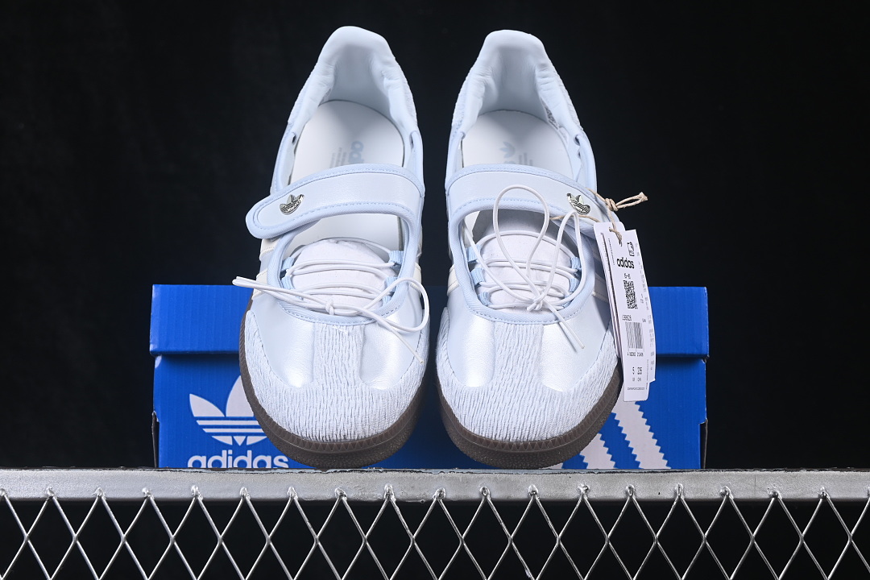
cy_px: 290
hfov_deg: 27.0
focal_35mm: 75
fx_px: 1812
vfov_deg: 18.2
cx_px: 435
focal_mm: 50
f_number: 8
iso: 160
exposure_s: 1/80
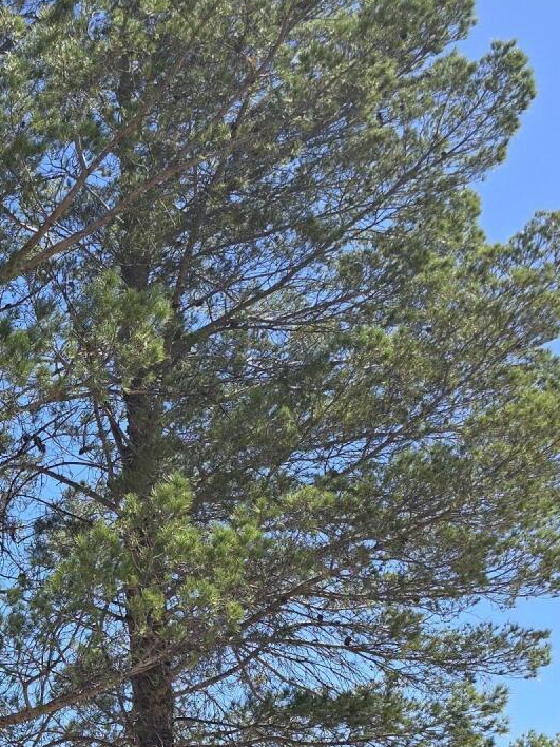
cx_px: -185
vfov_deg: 28.7
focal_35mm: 65
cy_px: 673
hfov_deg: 20.5
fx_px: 1402
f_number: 1.7
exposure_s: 1/430
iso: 12
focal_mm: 6.3
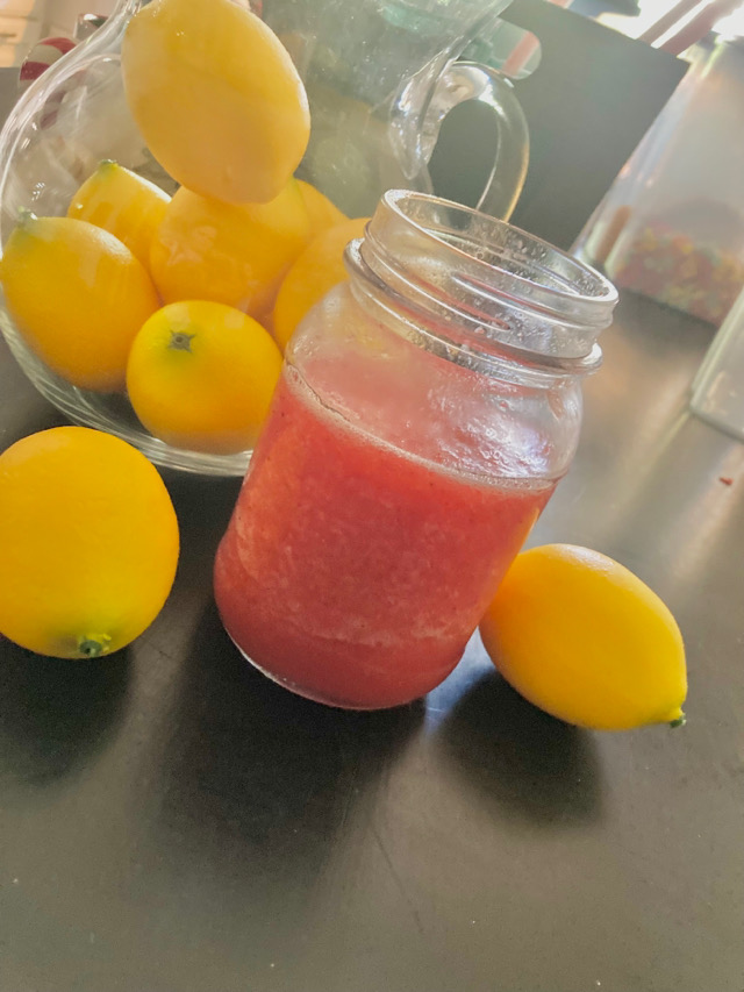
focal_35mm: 28
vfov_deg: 63.4
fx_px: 802
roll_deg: -22.8
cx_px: 372
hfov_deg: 49.8
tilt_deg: -28.9
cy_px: 496
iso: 640
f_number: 1.8
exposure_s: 1/30
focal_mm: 3.99
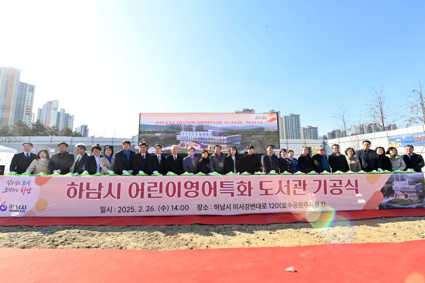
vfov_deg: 81.2
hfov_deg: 104.3
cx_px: 212
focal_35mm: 14
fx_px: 165
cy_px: 142
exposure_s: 1/250
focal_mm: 14
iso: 800
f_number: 14
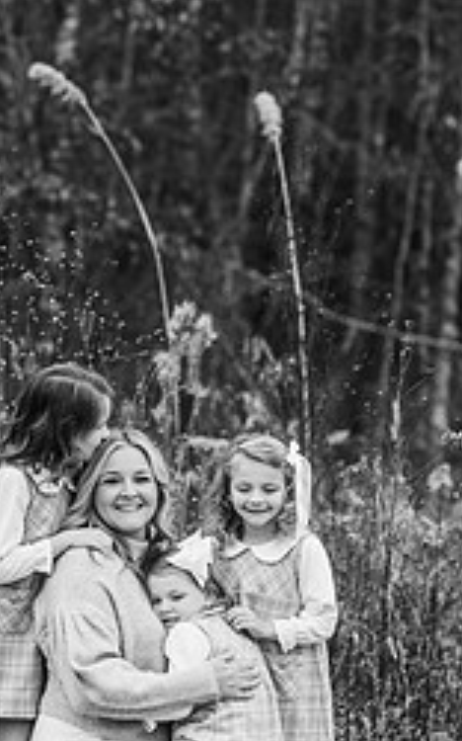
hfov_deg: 8.4
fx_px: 3146
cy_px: 439
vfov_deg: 13.4
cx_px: 124
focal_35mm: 156
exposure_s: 1/320
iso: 125
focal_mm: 85
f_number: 2.5
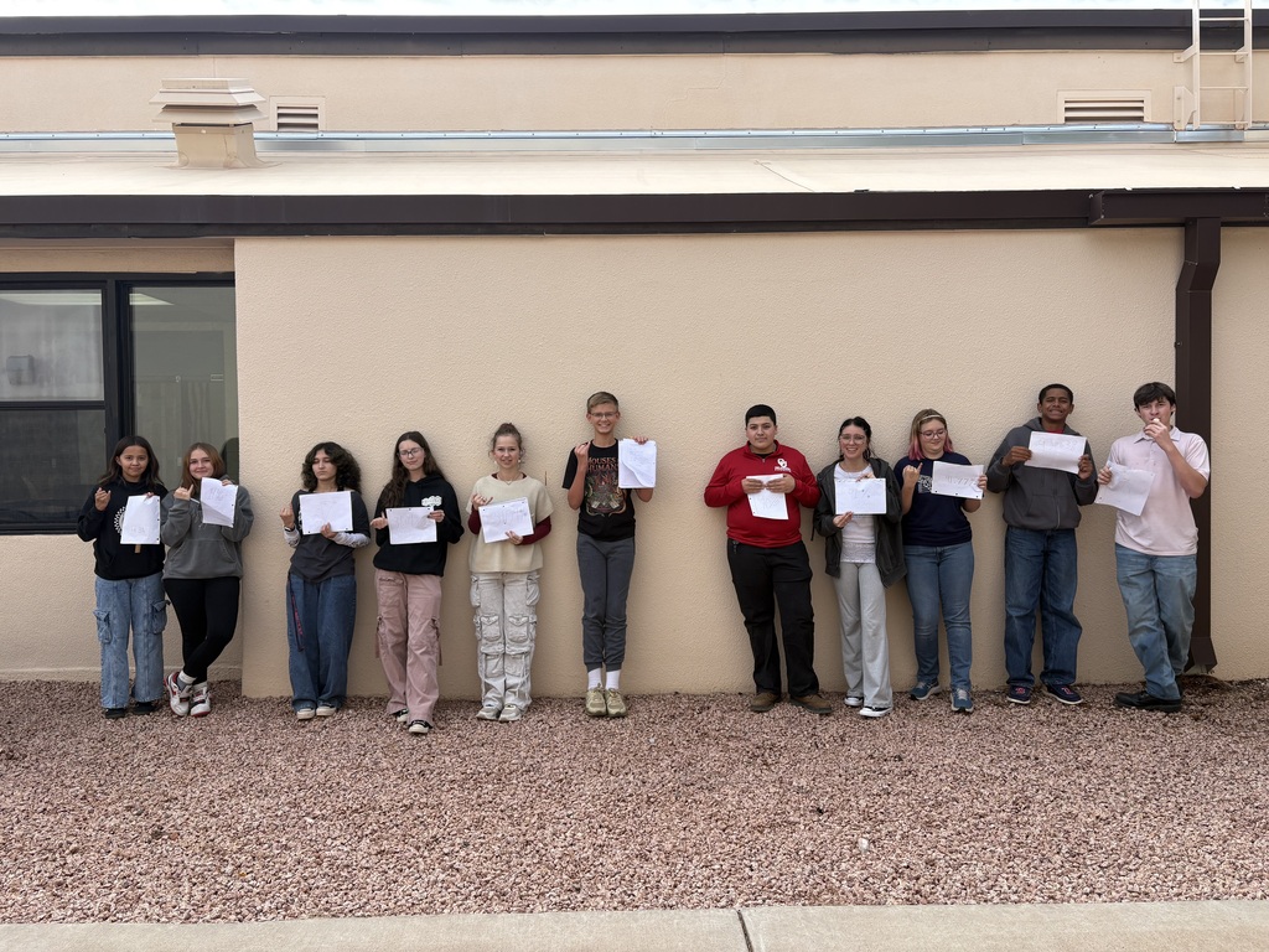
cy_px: 476
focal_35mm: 26
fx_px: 953
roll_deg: +1.3
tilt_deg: -2.4
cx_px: 634
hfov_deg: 67.3
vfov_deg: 53.1
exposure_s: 1/1364
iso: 50
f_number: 1.6
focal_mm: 5.96
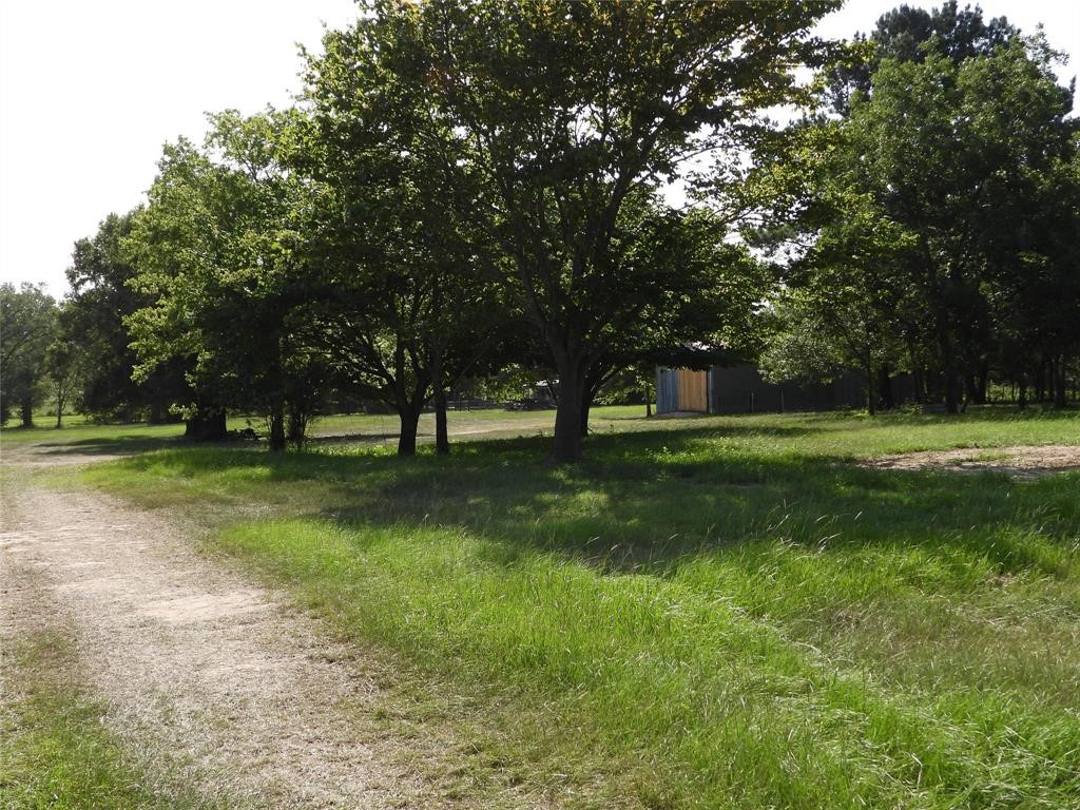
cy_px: 405
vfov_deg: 35.1
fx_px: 1279
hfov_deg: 45.8
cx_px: 540
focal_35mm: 41
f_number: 3.2
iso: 100
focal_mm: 7.4
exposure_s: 1/800
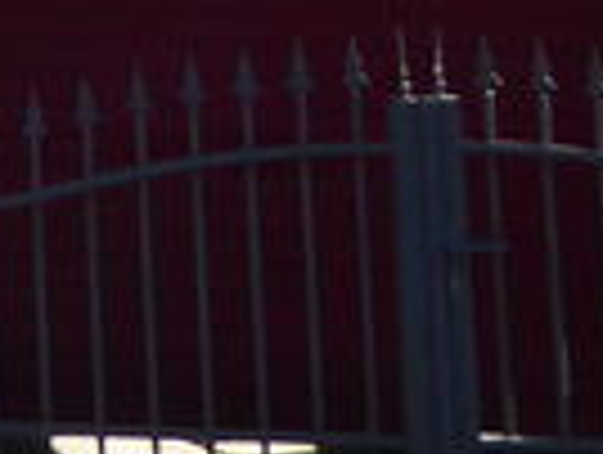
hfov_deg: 8.7
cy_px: -544
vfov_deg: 7.6
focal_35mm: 186
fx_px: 3246
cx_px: -1224
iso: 100
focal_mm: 4.3
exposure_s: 1/500
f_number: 3.3
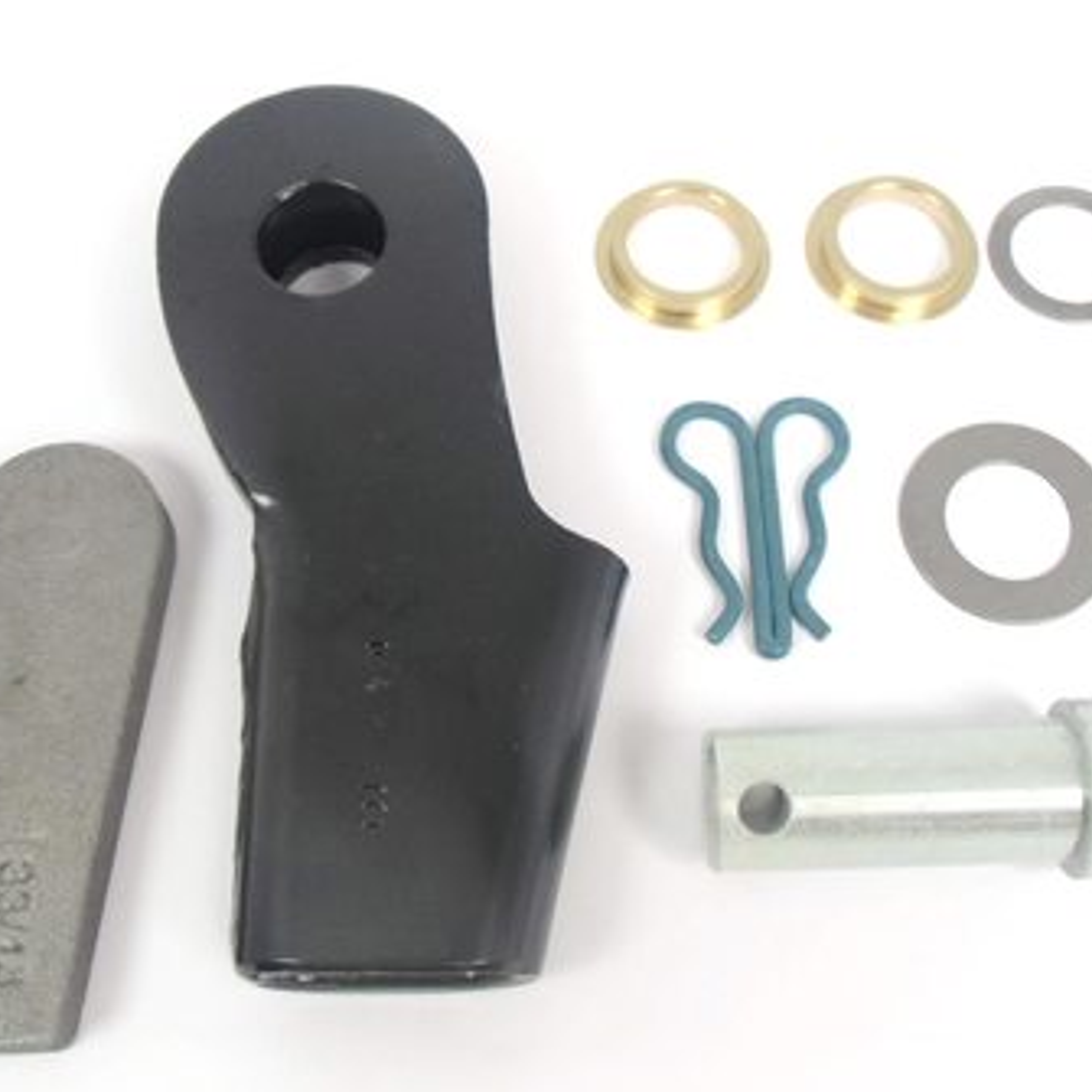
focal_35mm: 40
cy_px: 543
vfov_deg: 41.9
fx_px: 1428
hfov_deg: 41.8
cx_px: 512
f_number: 3.7
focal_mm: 5.93
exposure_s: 1/60
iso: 100
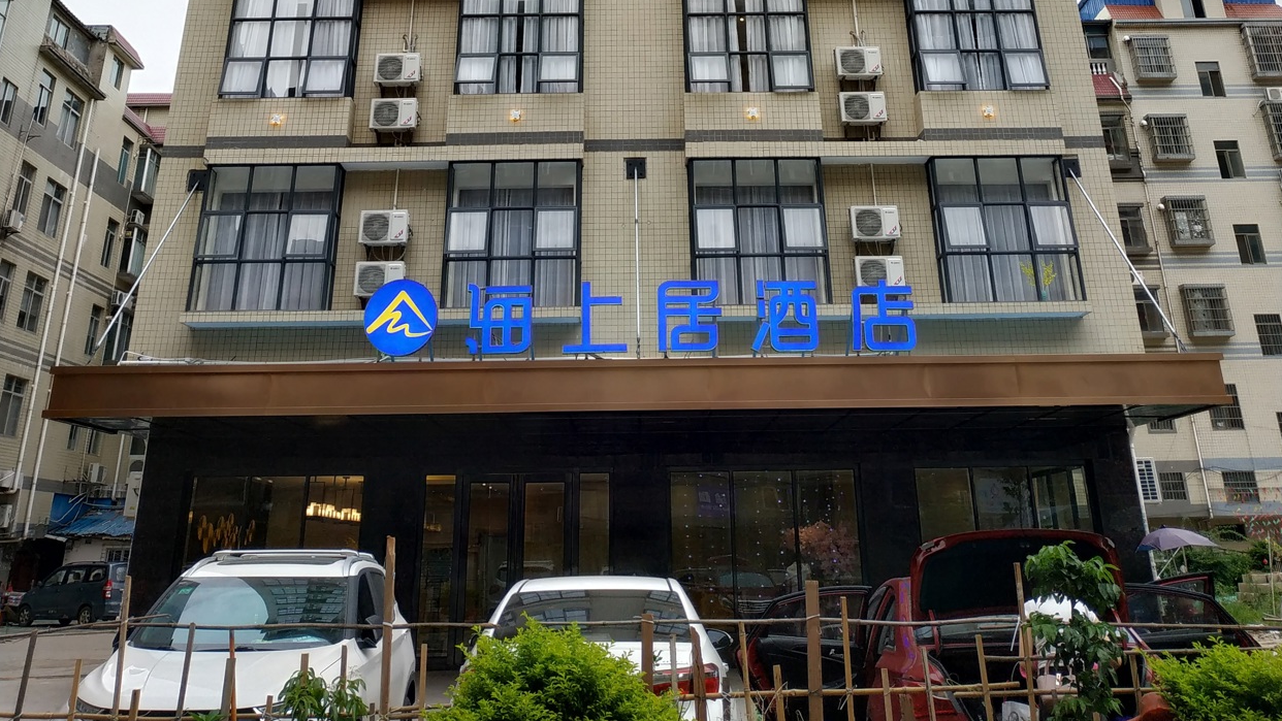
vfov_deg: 29.7
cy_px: -105
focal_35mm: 35
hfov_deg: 56.6
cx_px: 643
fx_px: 1190
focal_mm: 3.94
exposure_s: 1/334
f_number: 1.9
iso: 250
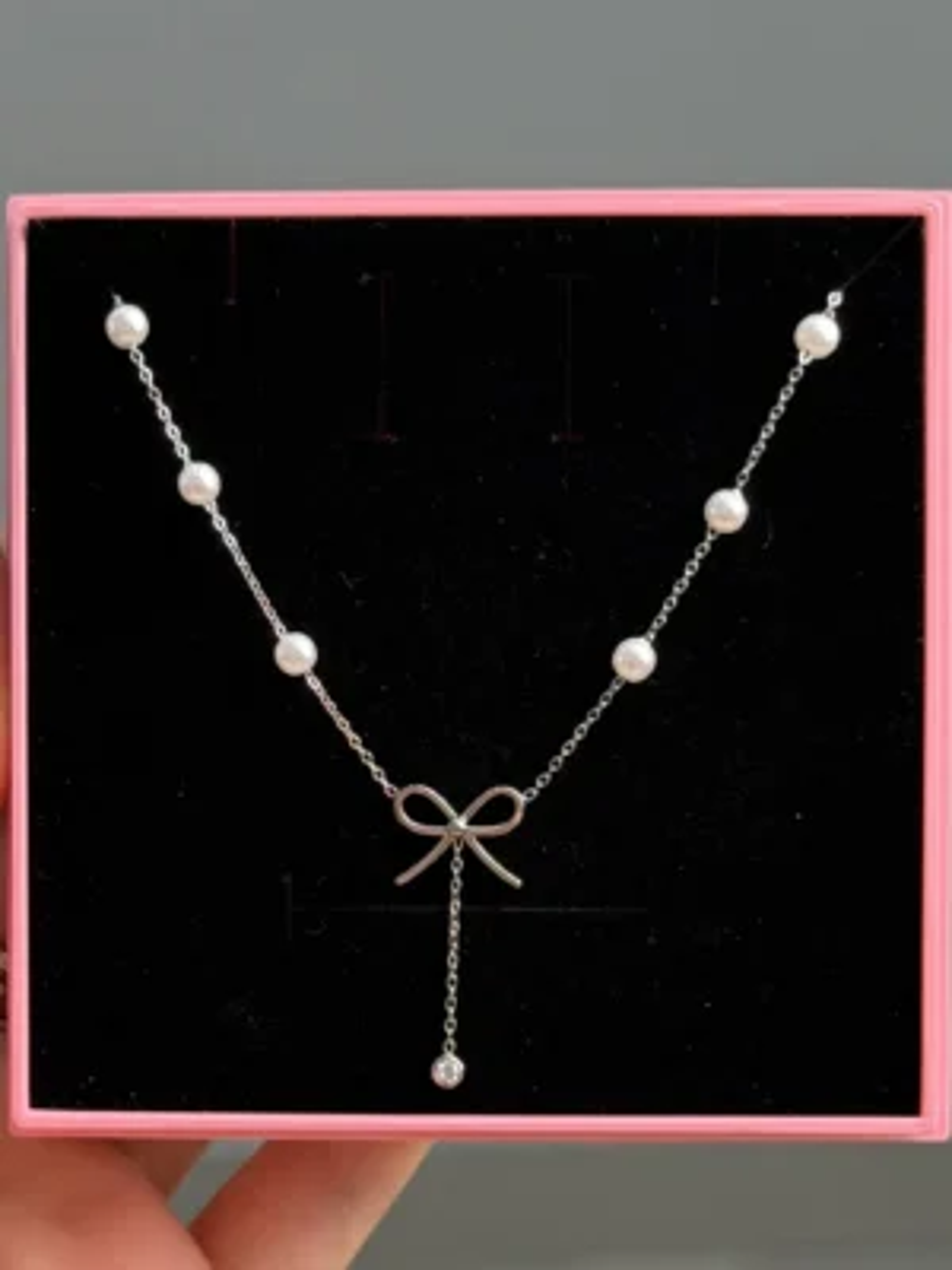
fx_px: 1760
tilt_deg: -16.1
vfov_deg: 39.7
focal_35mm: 48
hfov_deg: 30.3
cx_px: 476
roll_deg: +0.6
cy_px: 635
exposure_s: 1/246
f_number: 1.78
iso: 64
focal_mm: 6.76
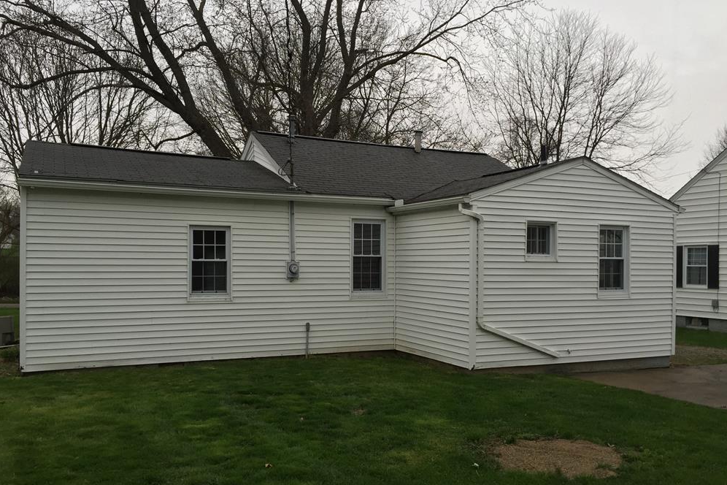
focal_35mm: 31
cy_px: 269
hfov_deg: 60.3
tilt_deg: -0.4
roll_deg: +1.0
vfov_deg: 42.3
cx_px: 359
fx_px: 626
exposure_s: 1/120
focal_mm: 4.15
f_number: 2.2
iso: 40
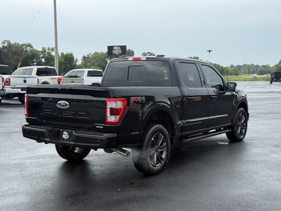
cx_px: 140
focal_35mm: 48
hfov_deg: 39.7
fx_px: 390
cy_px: 106
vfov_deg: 30.3
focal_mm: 6.76
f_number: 1.78
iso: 64
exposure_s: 1/1041
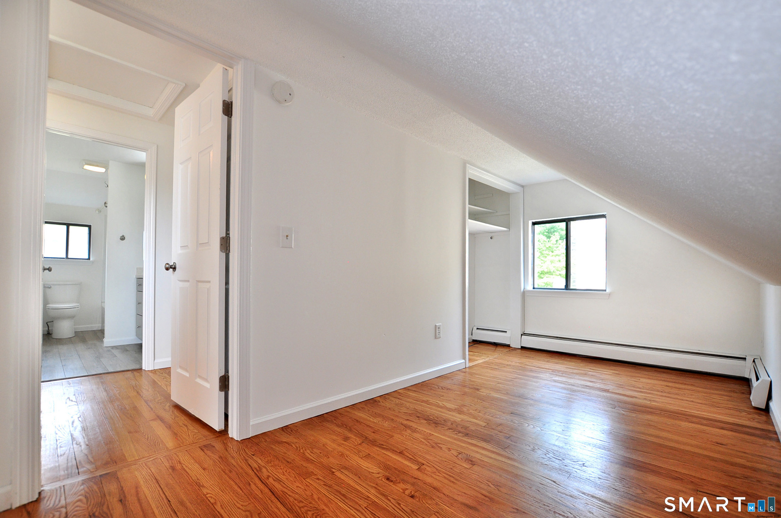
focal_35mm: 15
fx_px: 325
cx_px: 390
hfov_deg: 100.5
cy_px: 259
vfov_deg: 77.2
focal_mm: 10
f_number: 5
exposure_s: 1/50
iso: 320
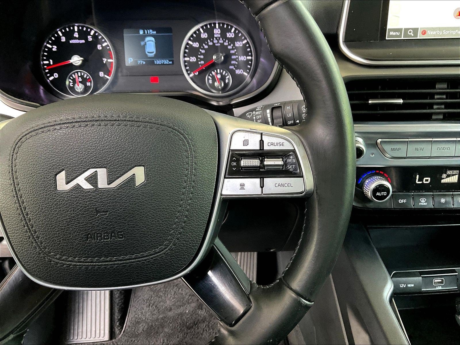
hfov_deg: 61.7
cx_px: 230
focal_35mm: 29
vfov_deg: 48.2
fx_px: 385
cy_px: 172
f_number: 1.8
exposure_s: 1/60
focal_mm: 3
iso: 200
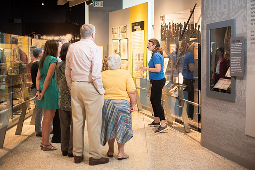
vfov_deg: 27.0
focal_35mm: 50
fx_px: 354
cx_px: 128
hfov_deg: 39.6
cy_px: 85
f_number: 1.8
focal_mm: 50
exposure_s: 1/200
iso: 640
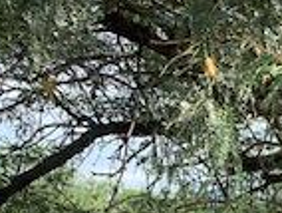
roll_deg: -0.4
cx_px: 510
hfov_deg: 14.7
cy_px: 404
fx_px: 955
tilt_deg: -10.4
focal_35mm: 117
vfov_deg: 11.6
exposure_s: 1/894
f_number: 1.8
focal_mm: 4.25
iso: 25
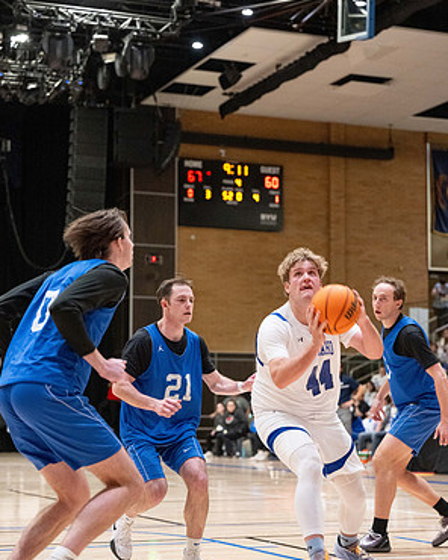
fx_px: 1326
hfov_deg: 19.2
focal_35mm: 80
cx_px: 224
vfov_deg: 23.8
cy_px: 315
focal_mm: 70
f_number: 3.2
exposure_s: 1/500
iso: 6400
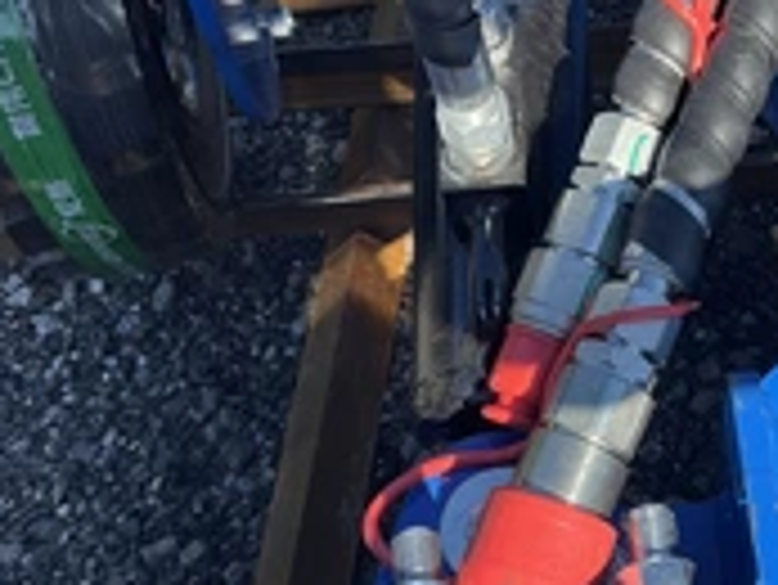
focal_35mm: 67
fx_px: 1507
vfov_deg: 22.0
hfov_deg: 28.4
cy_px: 279
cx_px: 612
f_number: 1.8
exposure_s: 1/509
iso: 25
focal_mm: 3
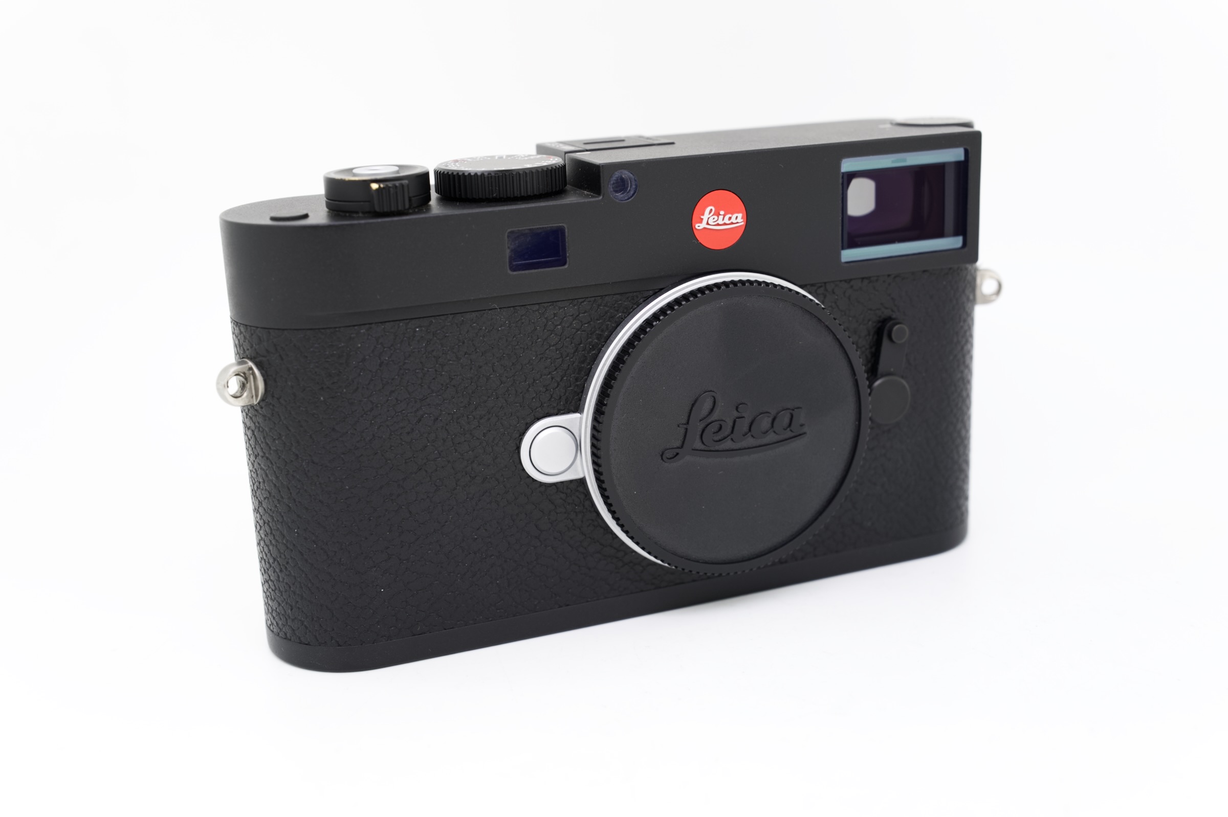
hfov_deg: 45.4
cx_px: 614
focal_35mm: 43
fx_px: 1466
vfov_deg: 31.2
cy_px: 408
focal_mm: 43
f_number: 8
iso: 800
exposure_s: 1/80
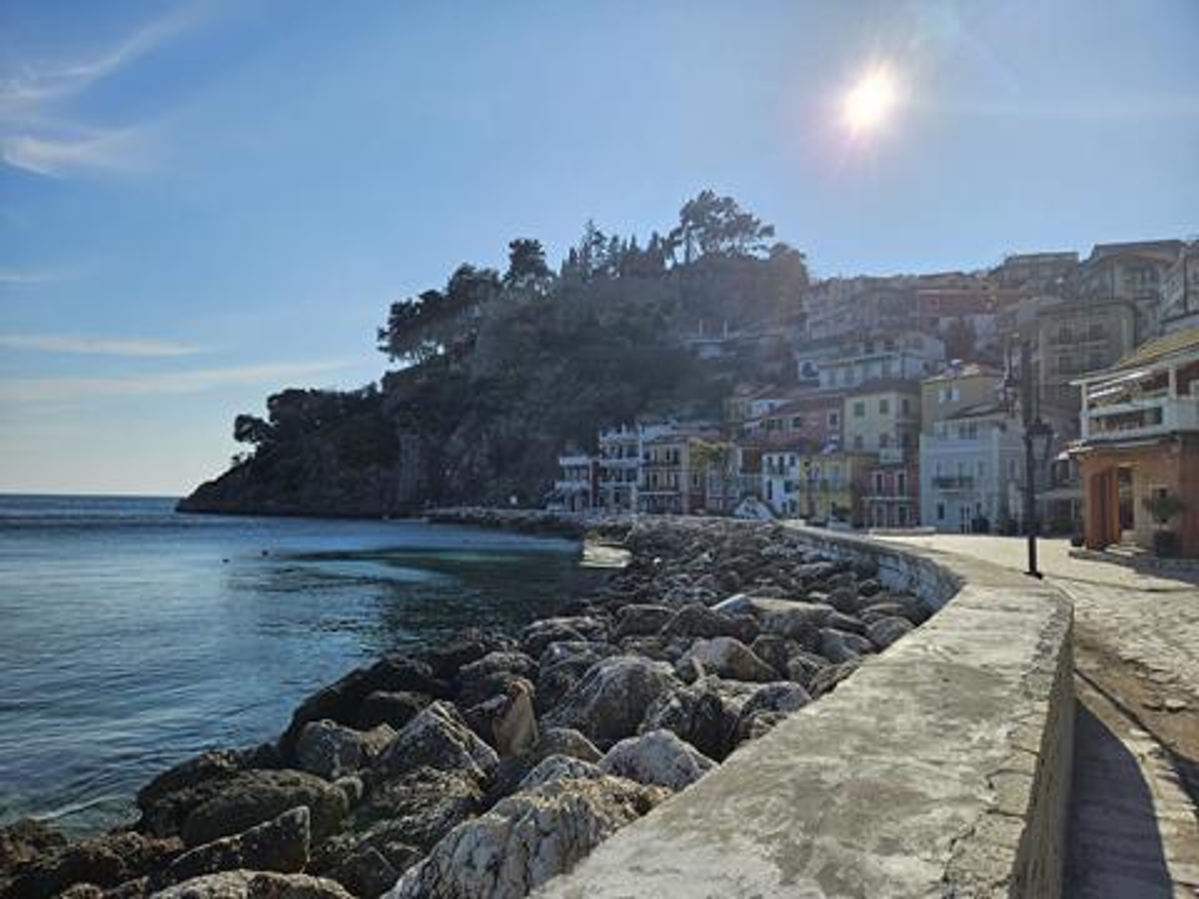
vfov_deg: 58.9
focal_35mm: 23
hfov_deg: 73.9
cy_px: 450
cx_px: 600
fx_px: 797
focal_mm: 5.4
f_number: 1.8
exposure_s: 1/3882
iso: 25
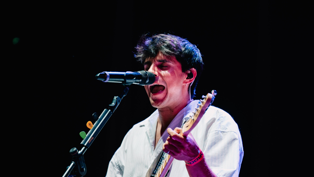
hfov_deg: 10.1
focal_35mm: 214
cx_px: 157
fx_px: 1782
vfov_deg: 5.7
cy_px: 171
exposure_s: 1/200
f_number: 2.8
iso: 1250
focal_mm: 136
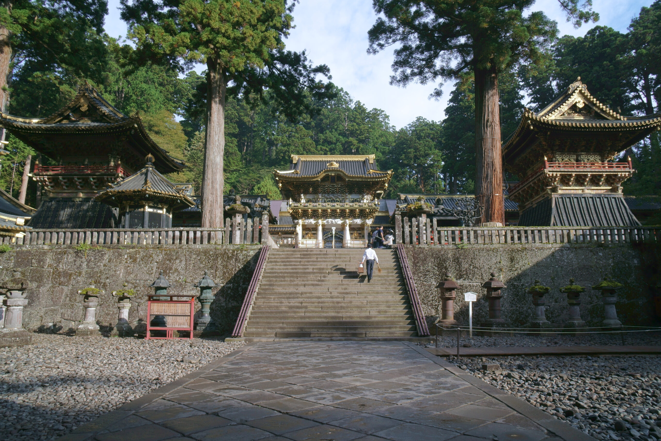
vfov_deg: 53.1
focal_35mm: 24
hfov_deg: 73.7
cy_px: 220
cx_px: 330
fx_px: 441
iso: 100
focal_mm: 16
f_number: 9
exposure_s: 1/125
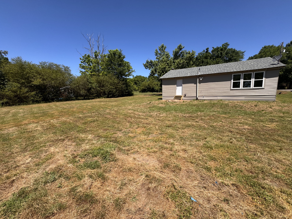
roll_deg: +1.0
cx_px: 146
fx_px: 118
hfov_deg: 102.1
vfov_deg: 85.7
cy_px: 110
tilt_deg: -7.3
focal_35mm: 14
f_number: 2.2
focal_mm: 2.22
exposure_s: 1/1395
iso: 50
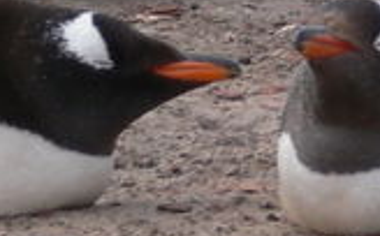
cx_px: -120
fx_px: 15792
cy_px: -301
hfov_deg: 1.4
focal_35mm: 1527
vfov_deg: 0.9
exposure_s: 1/250
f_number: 5.6
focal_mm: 49
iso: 80
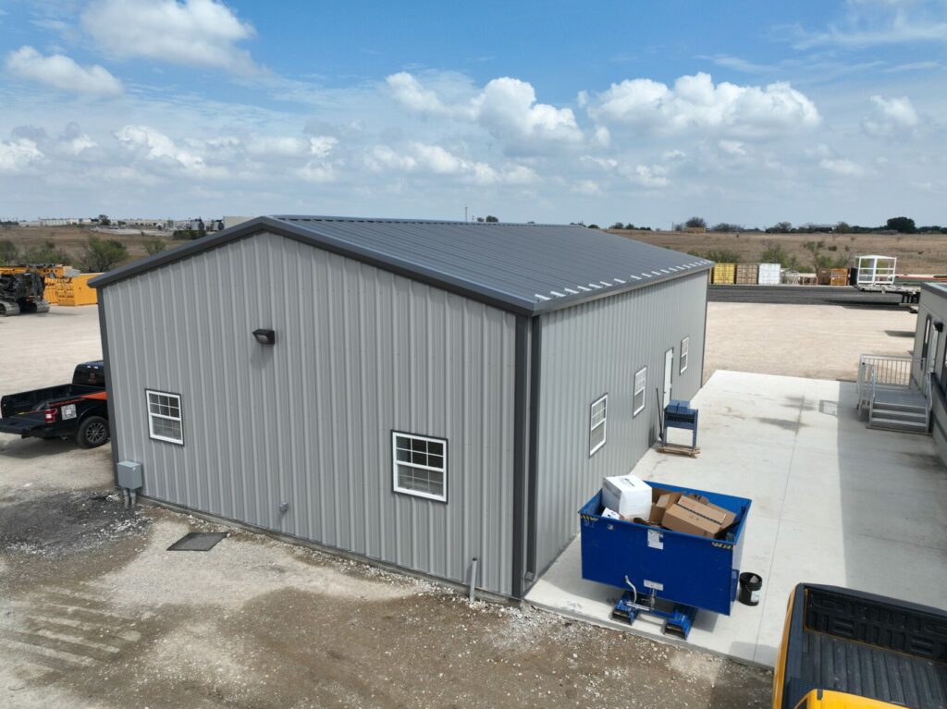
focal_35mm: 24
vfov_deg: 56.8
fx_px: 656
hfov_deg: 71.6
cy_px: 354
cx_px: 474
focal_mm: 12.29
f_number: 2.8
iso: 100
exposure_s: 1/2000
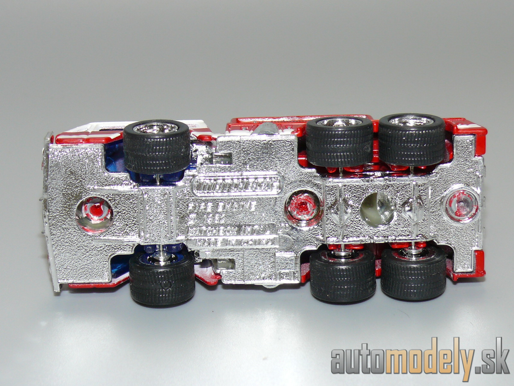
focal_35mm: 102
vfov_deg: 14.5
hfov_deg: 19.3
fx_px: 1515
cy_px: 193
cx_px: 257
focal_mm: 13.4
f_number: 4
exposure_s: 1/30
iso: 100
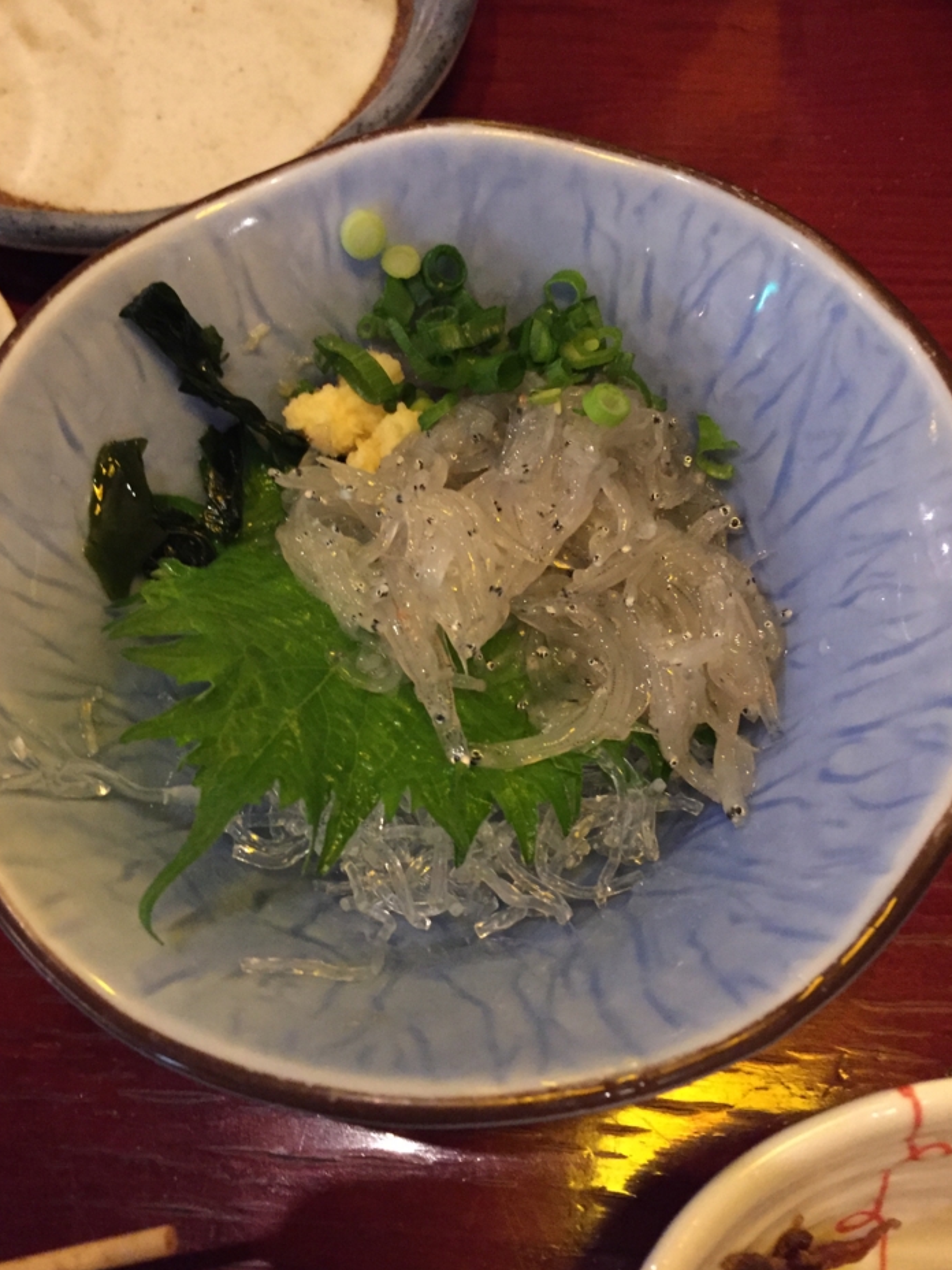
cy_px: 632
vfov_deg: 56.8
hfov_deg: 44.1
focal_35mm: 32
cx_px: 434
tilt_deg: -67.8
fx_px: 1173
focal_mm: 4.15
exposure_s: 1/15
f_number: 2.2
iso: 320
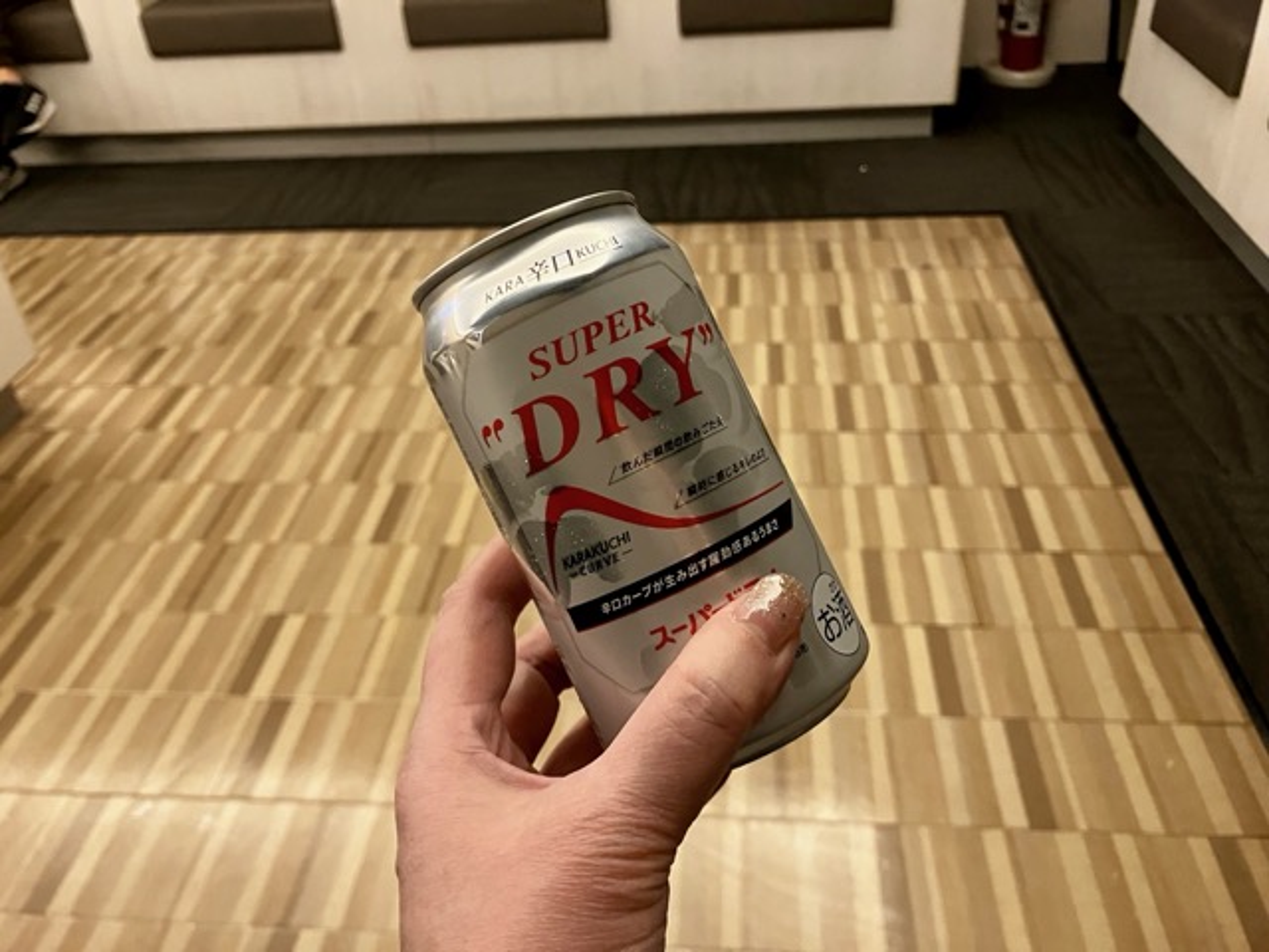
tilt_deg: -35.0
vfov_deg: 49.7
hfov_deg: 63.4
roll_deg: +3.4
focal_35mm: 28
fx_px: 1026
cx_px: 634
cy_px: 476
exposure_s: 1/33
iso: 320
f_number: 1.8
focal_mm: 3.99
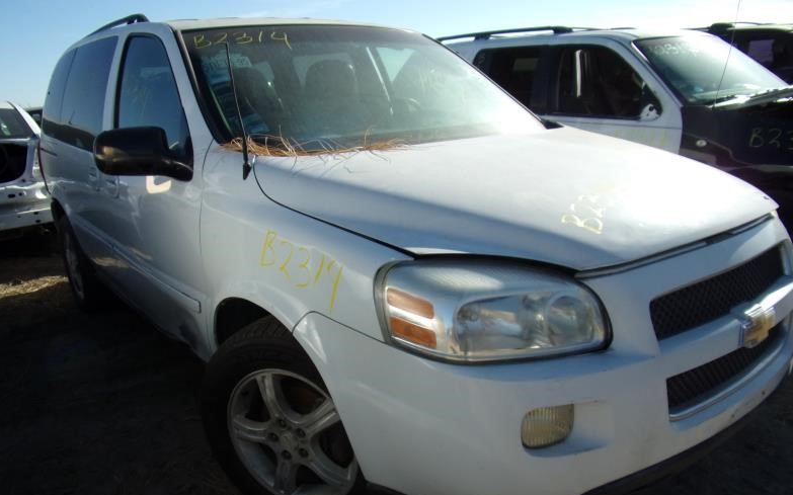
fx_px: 562
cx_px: 404
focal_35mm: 26
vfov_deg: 47.4
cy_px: 287
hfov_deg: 70.4
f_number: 3.3
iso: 80
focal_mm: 4.3
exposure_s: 1/950
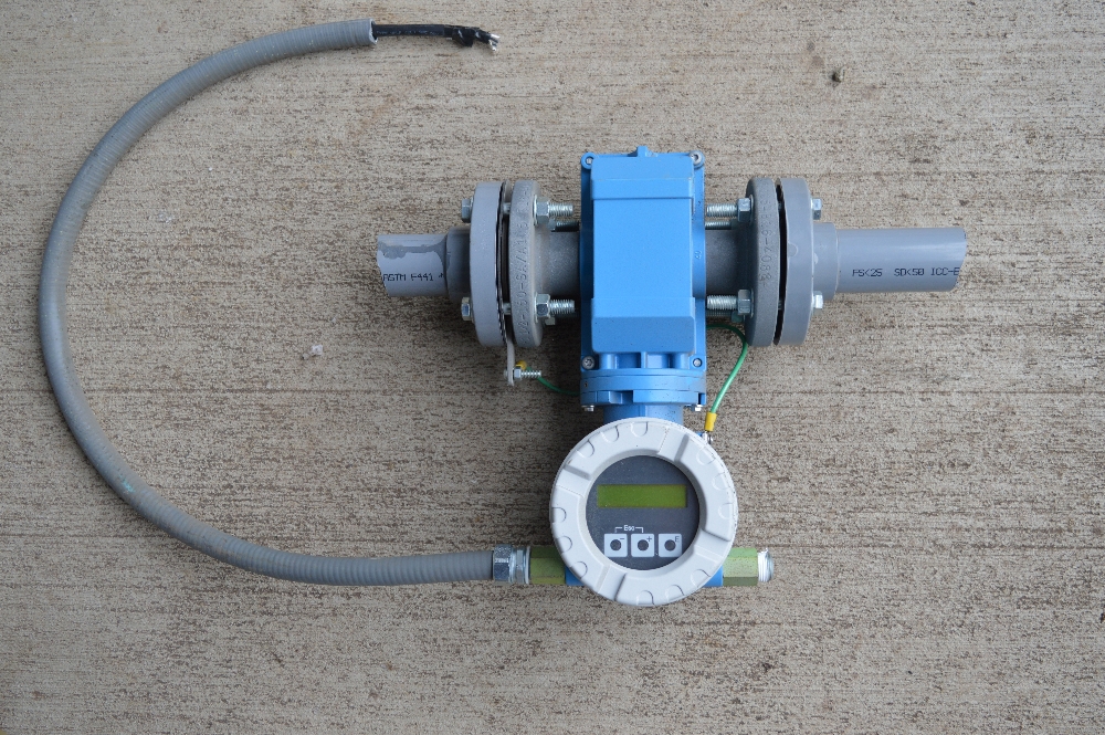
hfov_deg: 49.6
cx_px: 552
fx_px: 1196
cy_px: 368
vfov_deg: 34.2
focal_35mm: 39
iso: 400
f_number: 5
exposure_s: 1/100
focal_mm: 26
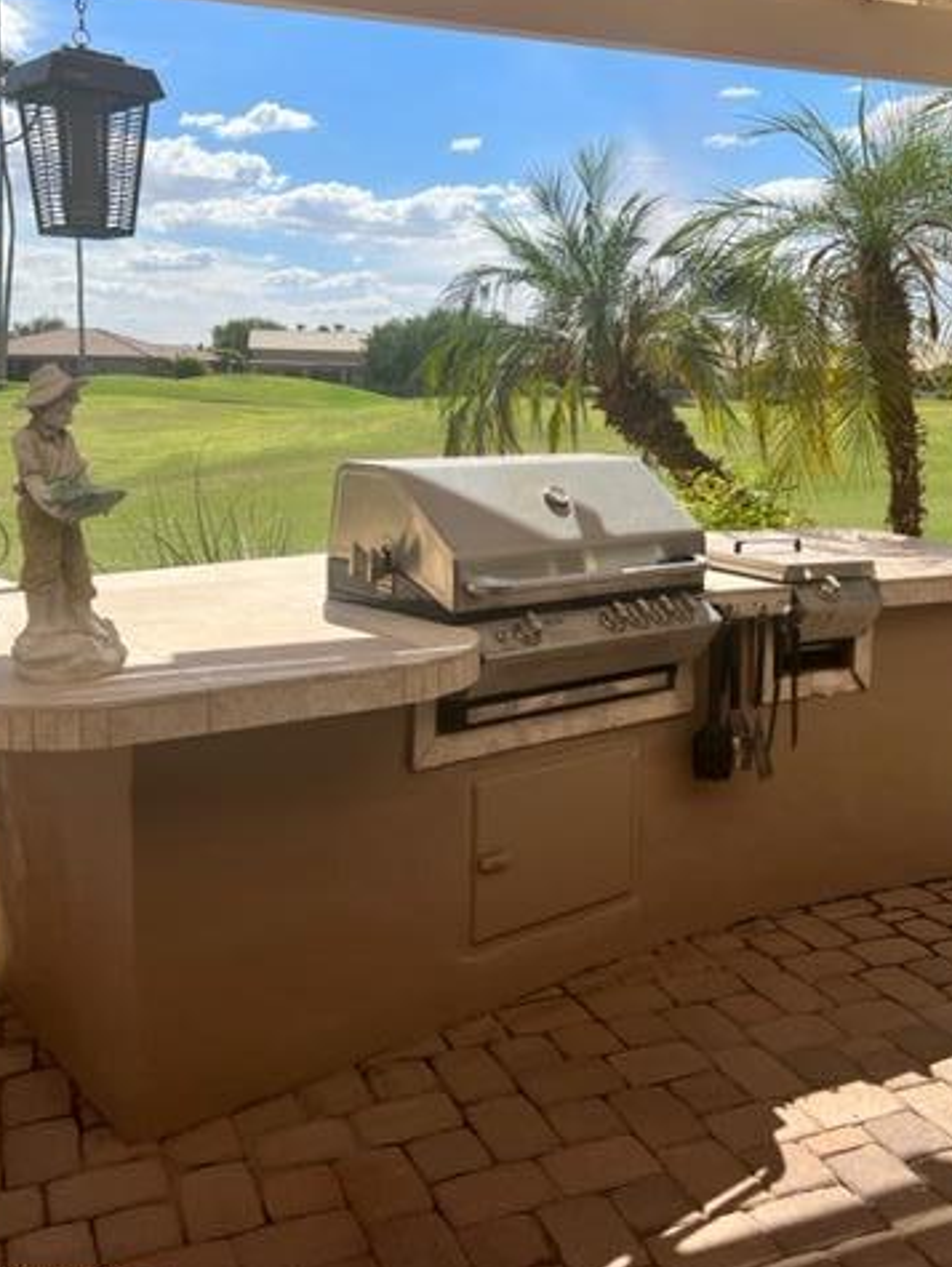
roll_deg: -0.3
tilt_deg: -5.6
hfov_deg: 40.7
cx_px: 520
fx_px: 1282
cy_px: 517
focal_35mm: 35
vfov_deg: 52.3
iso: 50
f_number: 1.5
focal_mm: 5.7
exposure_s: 1/5076
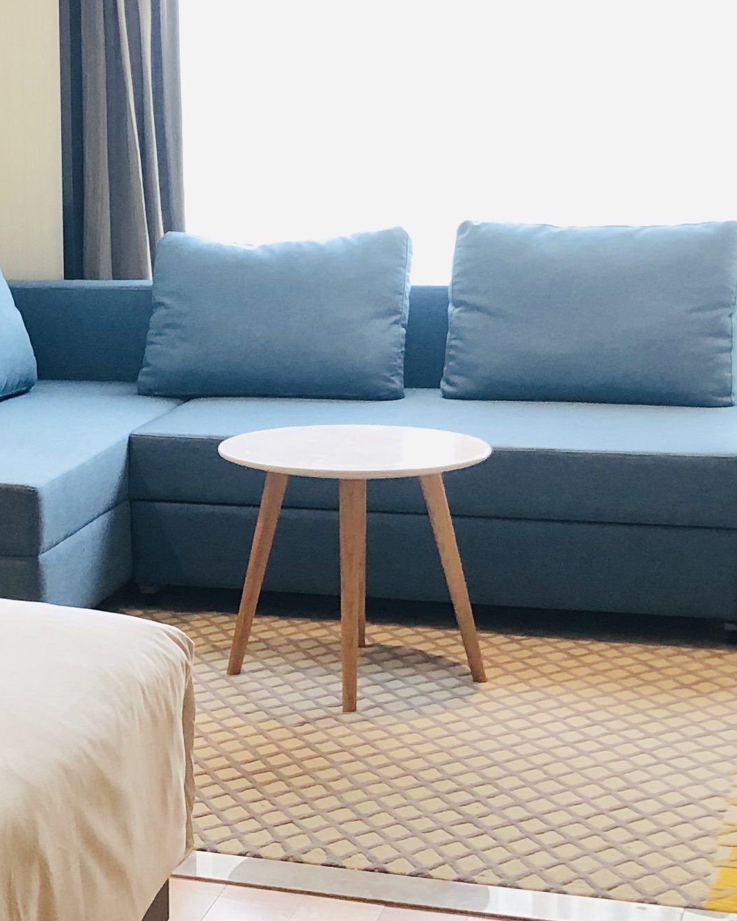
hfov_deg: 17.4
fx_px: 2264
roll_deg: +3.0
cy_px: 441
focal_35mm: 83
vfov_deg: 23.0
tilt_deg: -9.8
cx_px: -197
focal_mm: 4
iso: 32
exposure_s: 1/25
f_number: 1.8
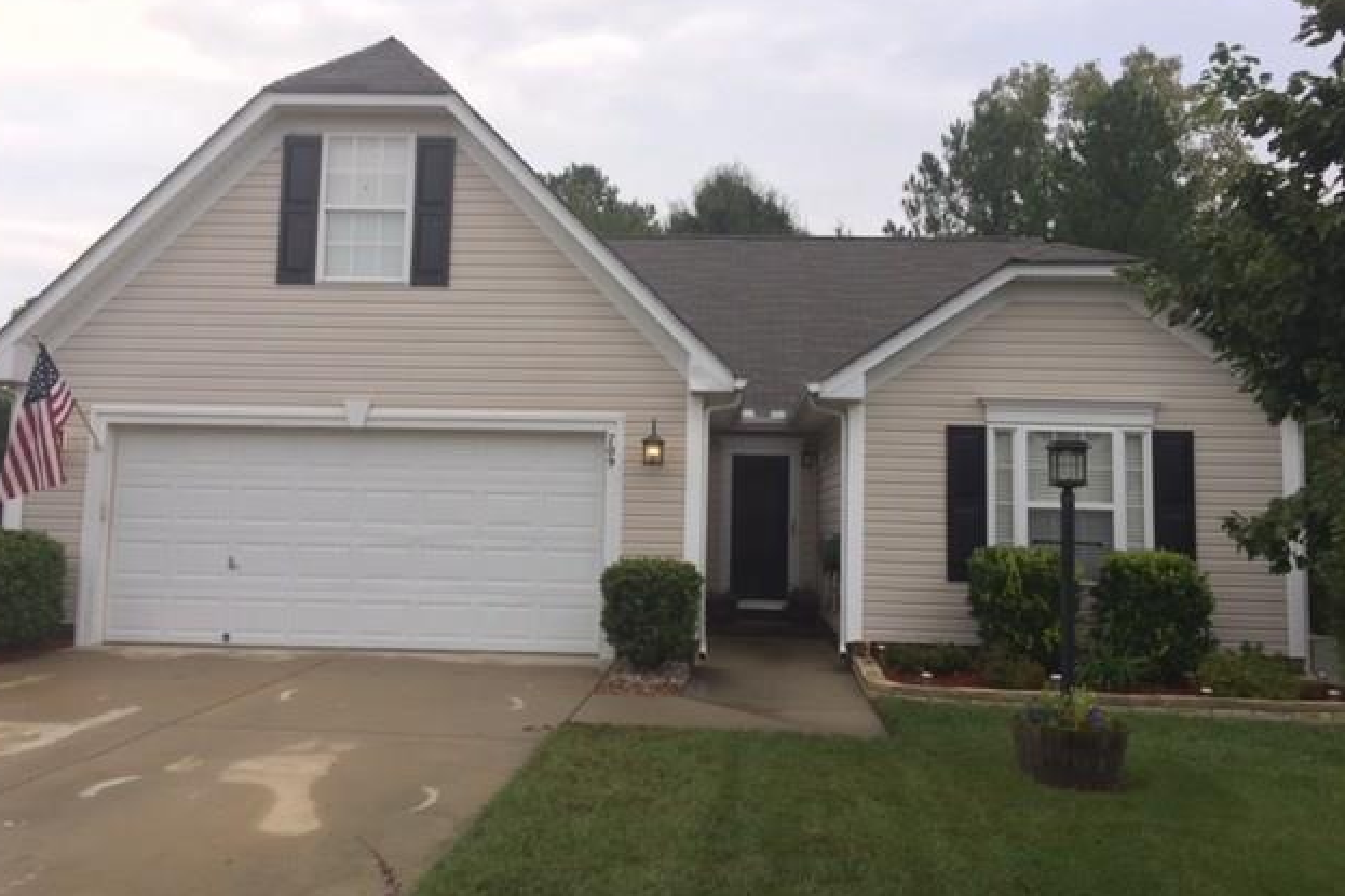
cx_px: 661
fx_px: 1158
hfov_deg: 60.3
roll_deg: -1.9
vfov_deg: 42.3
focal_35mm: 31
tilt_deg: +6.5
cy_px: 421
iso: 32
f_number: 2.2
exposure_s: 1/127
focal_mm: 4.15
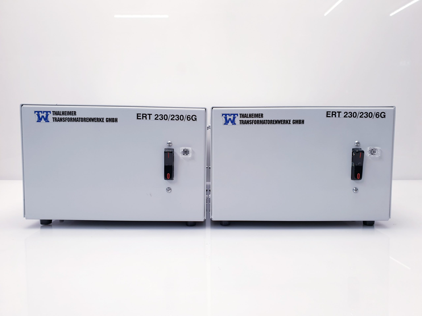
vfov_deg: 53.1
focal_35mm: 26
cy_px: 158
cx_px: 211
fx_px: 317
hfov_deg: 67.3
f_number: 2.4
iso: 80
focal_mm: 4.3
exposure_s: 1/50
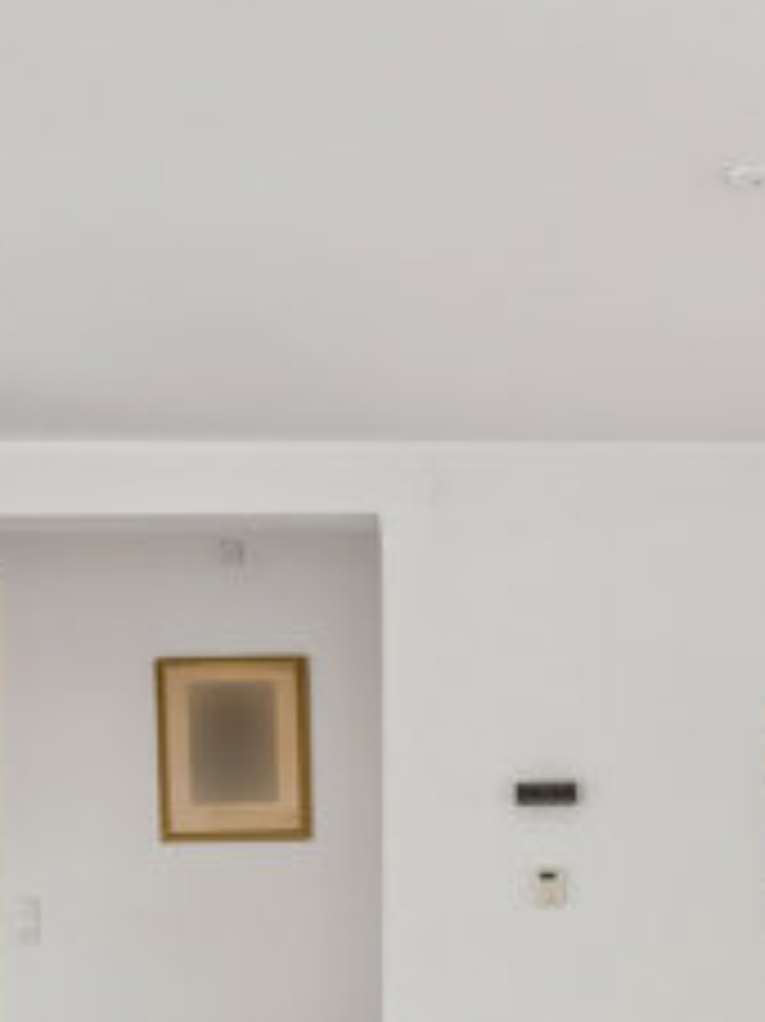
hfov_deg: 22.0
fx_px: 1799
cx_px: 940
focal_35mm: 61
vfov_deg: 29.5
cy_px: 1029
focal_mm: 18
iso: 800
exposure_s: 1/80
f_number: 7.1
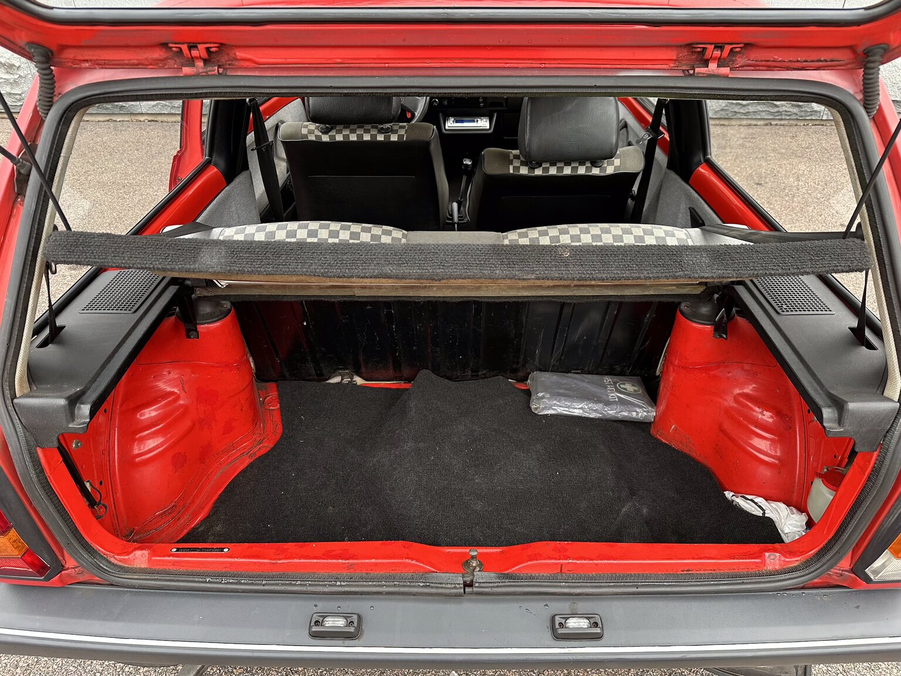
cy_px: 338
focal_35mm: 24
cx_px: 450
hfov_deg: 71.6
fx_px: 625
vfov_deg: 56.8
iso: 160
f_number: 1.78
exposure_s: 1/121
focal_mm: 6.86
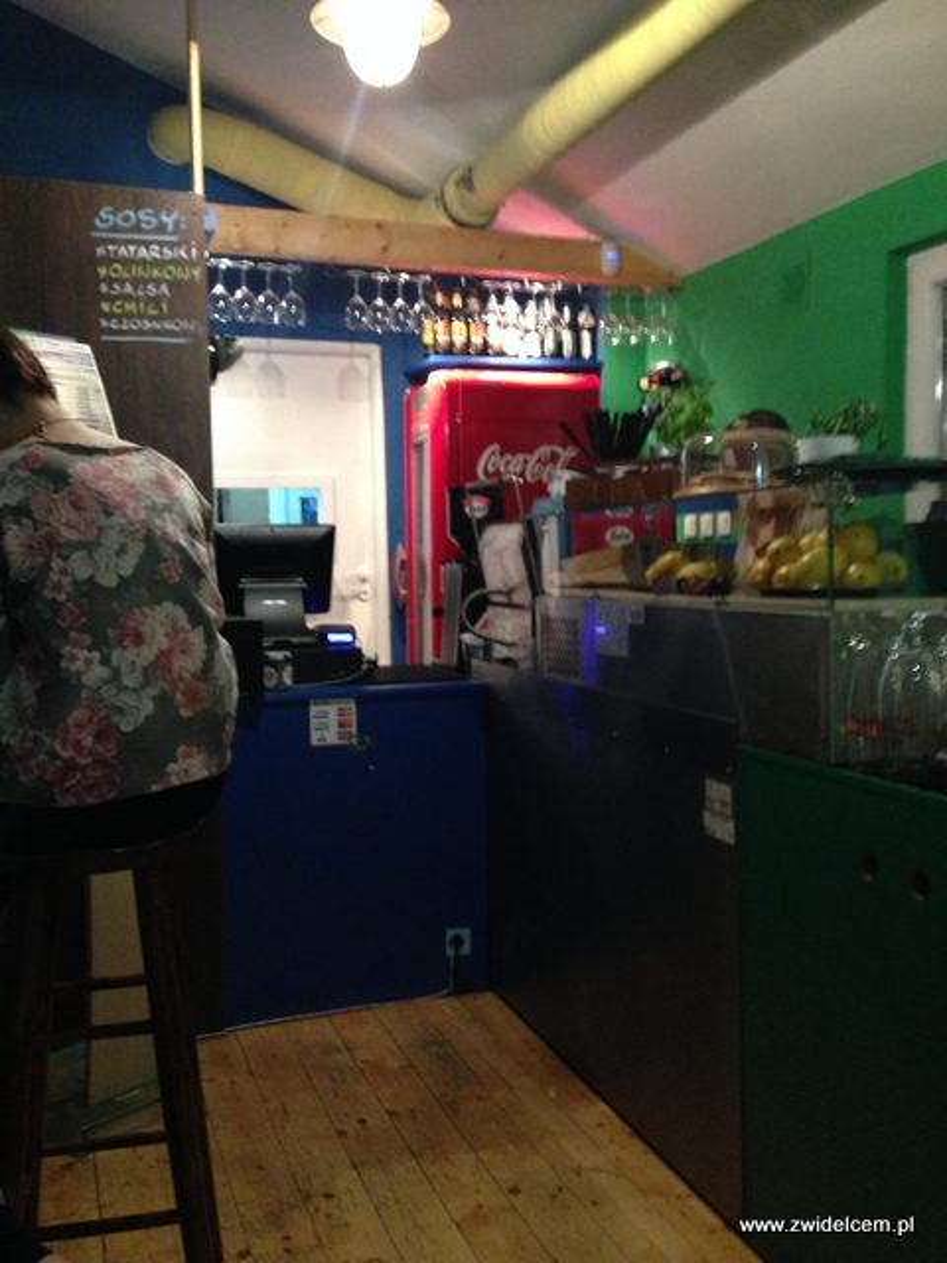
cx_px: 474
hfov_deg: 42.9
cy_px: 632
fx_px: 1204
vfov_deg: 55.4
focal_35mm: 33
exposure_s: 1/17
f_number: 2.4
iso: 400
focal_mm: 4.12
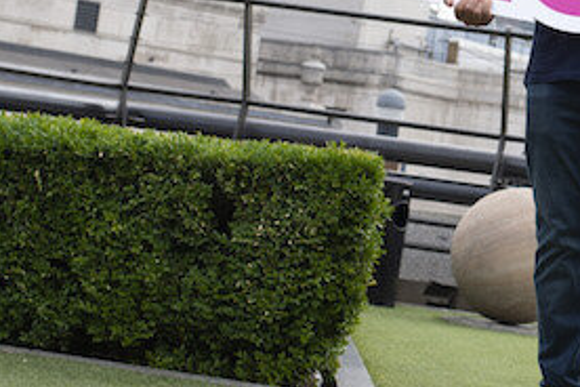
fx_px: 2336
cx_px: 687
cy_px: -11
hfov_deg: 13.8
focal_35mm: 145
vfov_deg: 9.4
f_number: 6.3
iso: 200
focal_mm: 50
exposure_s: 1/250
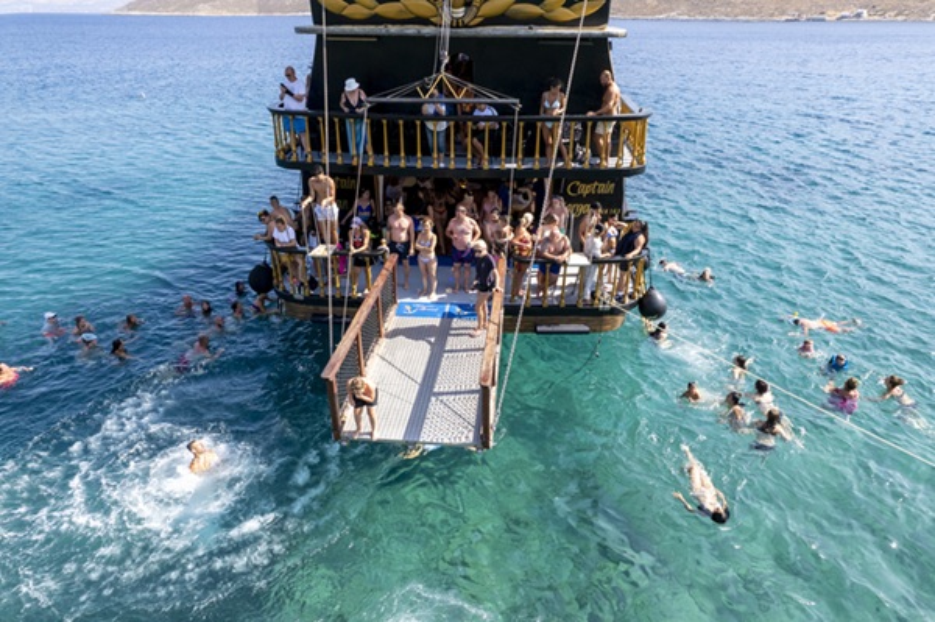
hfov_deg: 78.6
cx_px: 468
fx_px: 571
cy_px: 311
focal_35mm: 22
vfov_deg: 57.1
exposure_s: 1/1000
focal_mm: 8.38
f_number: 2.8
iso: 150
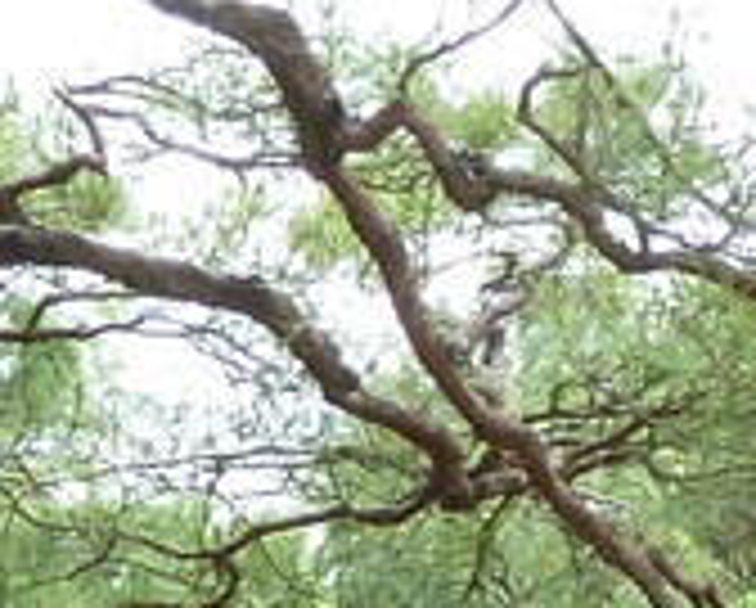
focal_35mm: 334
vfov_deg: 4.5
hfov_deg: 5.8
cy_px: 1590
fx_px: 7486
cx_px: 504
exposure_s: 1/40
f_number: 3.8
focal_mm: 7.9
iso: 80
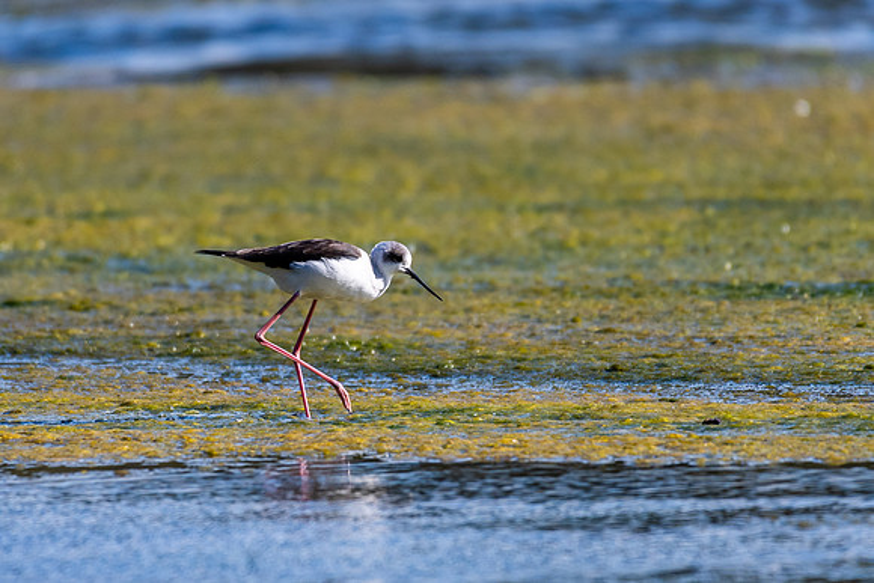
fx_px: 24209
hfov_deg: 2.1
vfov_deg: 1.4
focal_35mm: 997
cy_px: 289
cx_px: 373
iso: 500
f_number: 5.6
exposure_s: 1/2000
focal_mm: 500
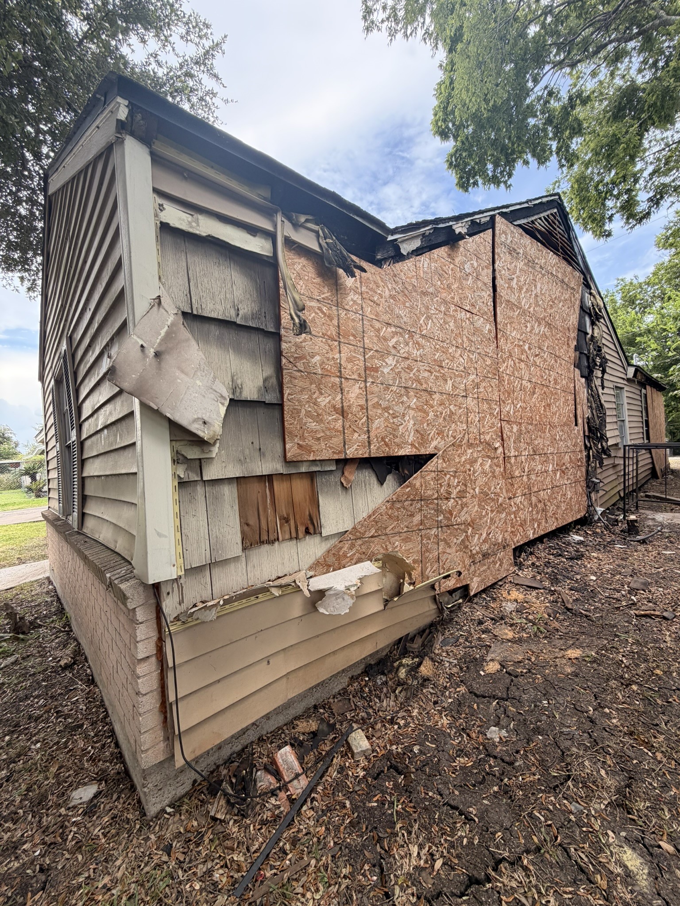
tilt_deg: +1.4
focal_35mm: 14
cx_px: 340
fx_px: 367
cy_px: 453
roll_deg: +3.0
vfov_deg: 102.1
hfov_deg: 85.7
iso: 50
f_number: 2.2
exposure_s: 1/188
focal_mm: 2.22
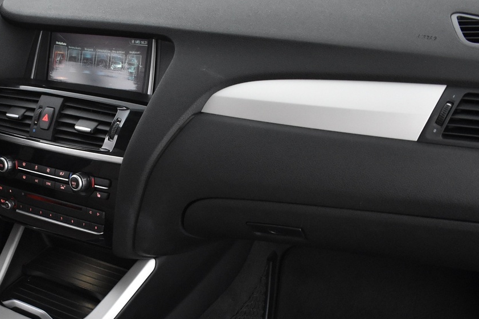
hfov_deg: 37.5
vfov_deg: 25.2
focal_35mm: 52
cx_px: 134
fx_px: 692
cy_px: 287
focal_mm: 18
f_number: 3.5
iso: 2800
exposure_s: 1/30
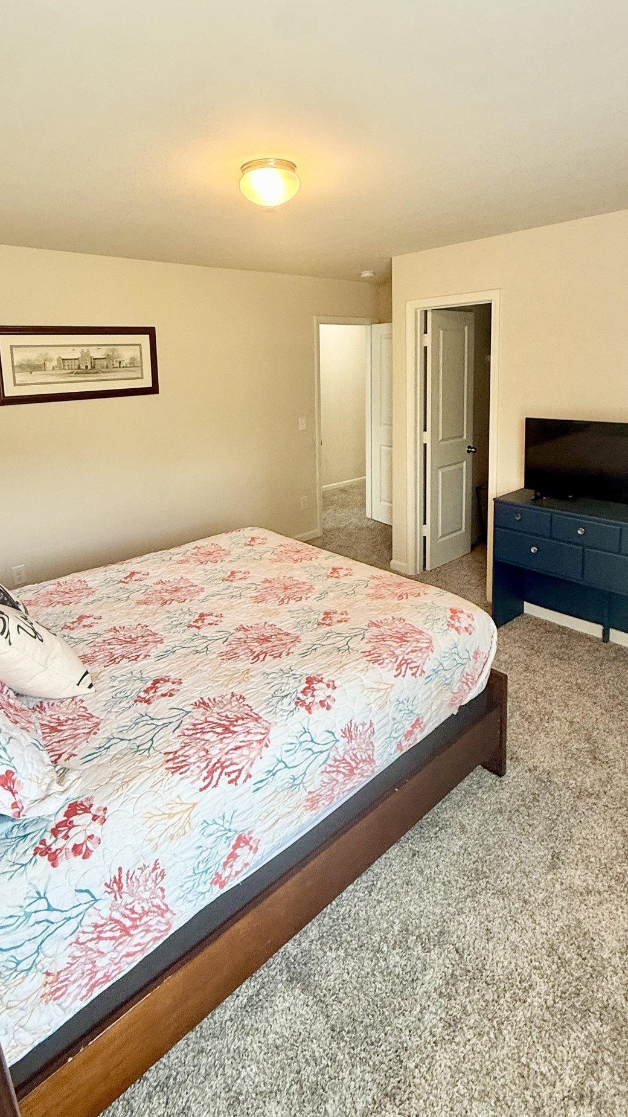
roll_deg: +1.2
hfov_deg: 58.2
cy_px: 441
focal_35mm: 19
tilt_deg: -7.0
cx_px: 284
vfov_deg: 88.3
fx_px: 563
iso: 200
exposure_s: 1/60
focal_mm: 2.22
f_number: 2.2
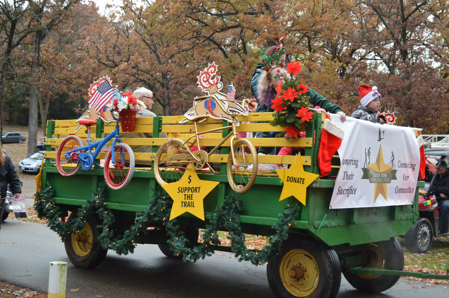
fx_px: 598
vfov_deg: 28.0
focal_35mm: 48
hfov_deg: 41.1
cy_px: 149
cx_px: 224
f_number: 4.8
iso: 720
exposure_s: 1/60
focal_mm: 32
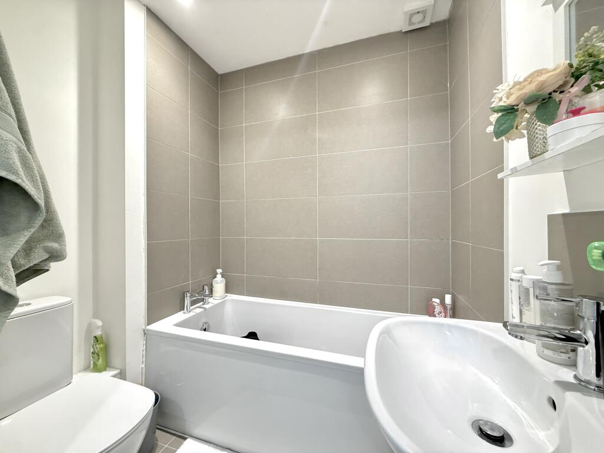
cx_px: 302
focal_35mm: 14
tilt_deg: +0.0
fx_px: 244
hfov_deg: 102.1
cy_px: 226
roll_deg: -0.1
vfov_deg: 85.7
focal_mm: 2.22
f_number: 2.2
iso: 500
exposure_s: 1/50
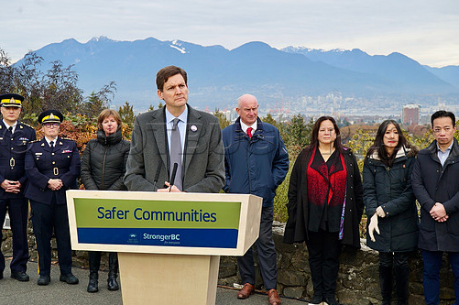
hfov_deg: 30.5
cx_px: 225
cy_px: 130
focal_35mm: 66
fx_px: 841
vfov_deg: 20.6
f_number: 8
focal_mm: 57
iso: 100
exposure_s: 1/80
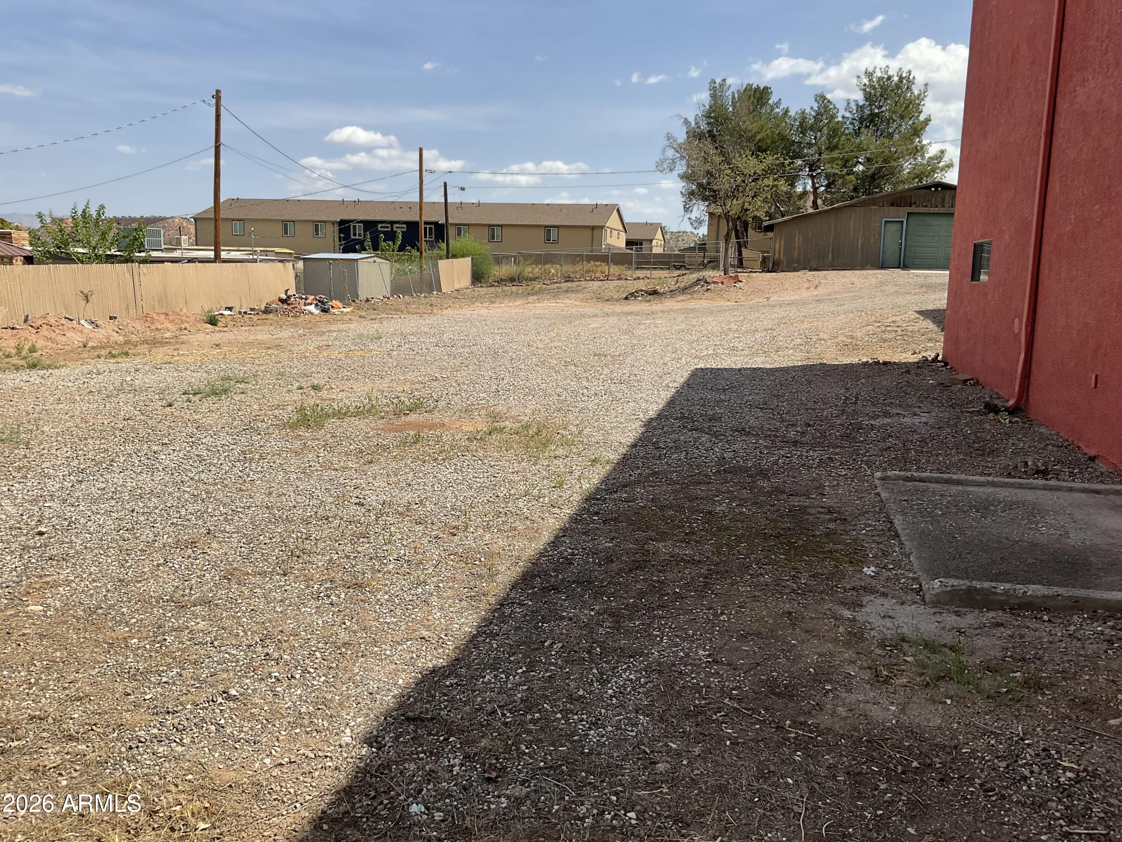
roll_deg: -1.4
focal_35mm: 29
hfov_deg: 61.7
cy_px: 421
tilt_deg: -8.6
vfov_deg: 48.2
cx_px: 561
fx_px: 940
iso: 16
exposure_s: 1/2227
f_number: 1.8
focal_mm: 3
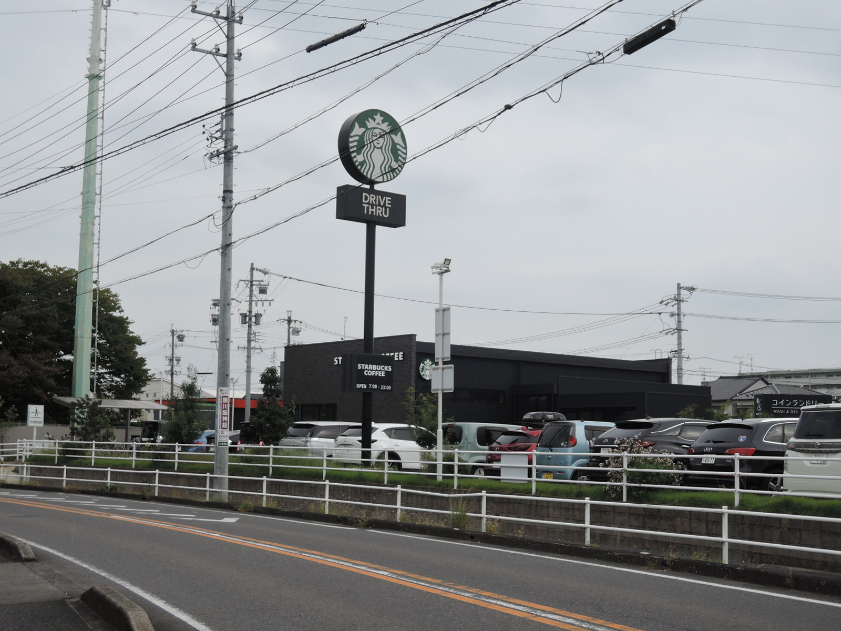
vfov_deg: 29.1
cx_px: 420
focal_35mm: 50
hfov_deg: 38.2
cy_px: 316
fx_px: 1215
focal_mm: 10.7
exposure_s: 1/320
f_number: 4.5
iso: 80
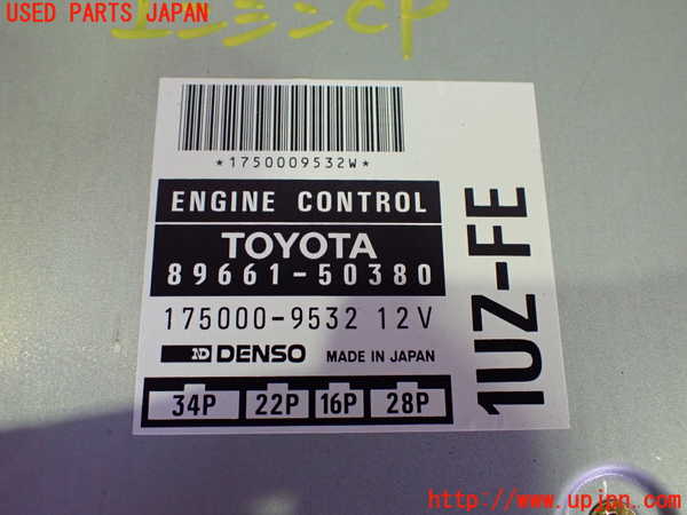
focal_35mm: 30
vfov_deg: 46.8
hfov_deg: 60.0
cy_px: 258
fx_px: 595
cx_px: 344
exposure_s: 1/80
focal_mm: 5.4
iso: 800
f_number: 2.3
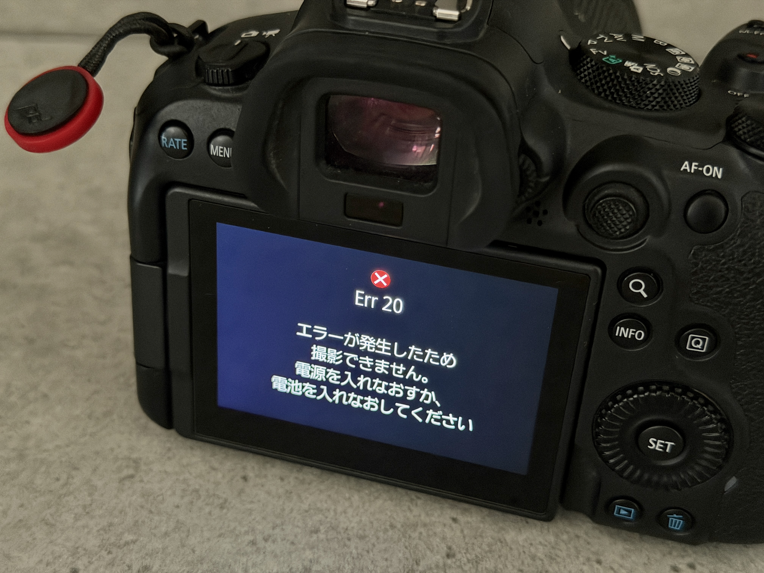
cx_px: 382
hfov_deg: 39.7
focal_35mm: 48
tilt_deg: -35.1
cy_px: 286
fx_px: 1059
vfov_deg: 30.3
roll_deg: -5.0
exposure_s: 1/30
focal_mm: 6.76
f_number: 1.78
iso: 640
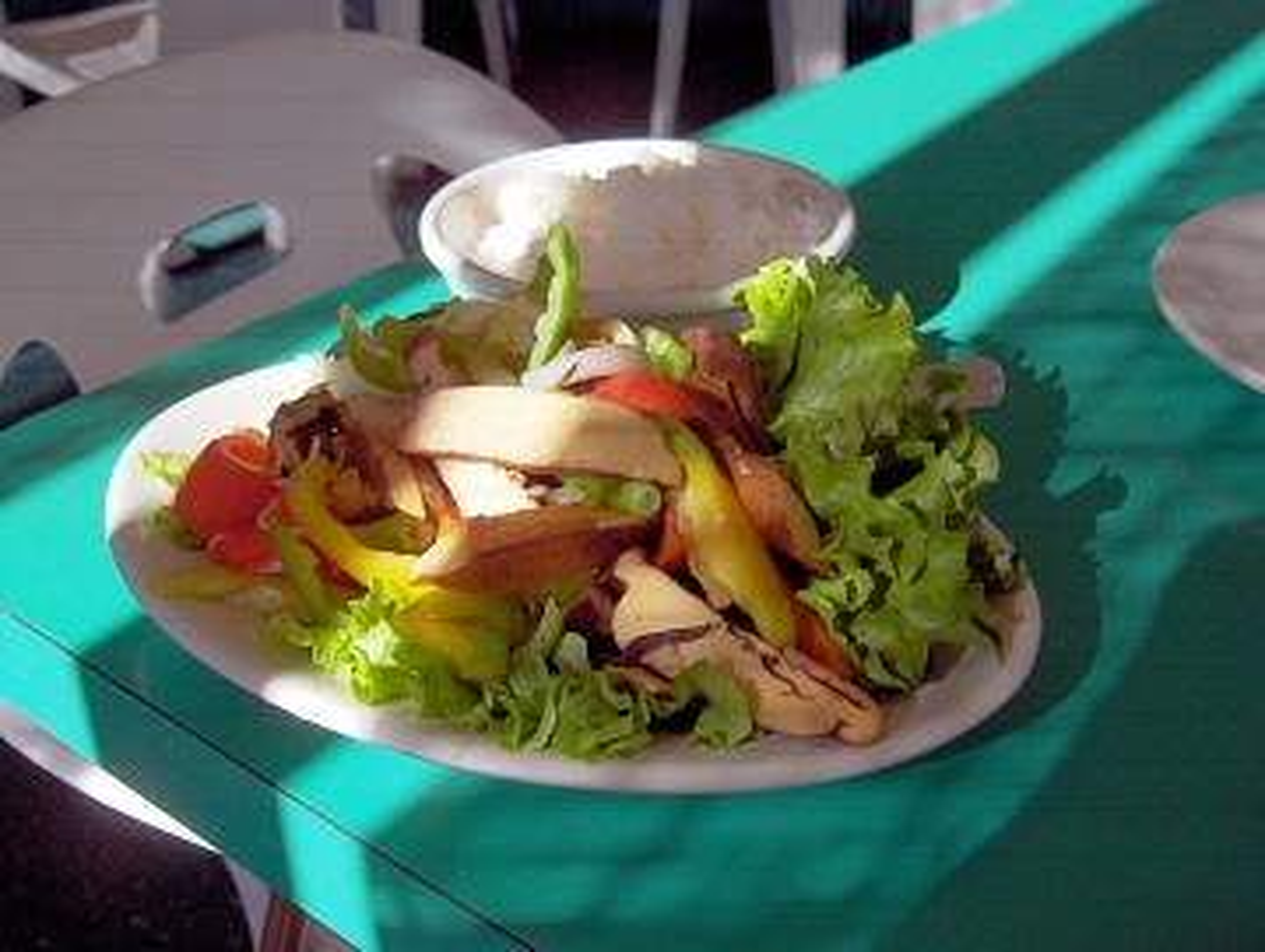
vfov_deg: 32.9
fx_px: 1610
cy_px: 476
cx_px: 632
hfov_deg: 42.9
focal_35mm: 44
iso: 100
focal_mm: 9
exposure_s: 1/565
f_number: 2.9
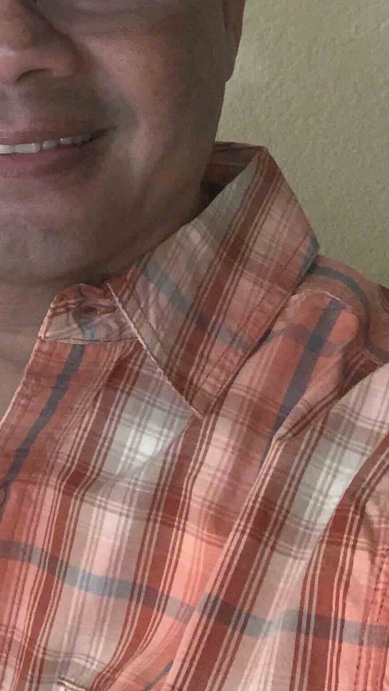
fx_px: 1284
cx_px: 5
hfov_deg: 16.9
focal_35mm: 70
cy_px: 132
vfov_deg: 29.4
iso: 250
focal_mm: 2.87
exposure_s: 1/30
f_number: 2.2
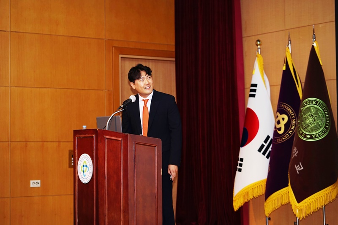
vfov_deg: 16.1
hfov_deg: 23.9
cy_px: 112
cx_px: 169
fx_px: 798
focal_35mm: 85
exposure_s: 1/100
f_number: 3.5
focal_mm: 85
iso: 400
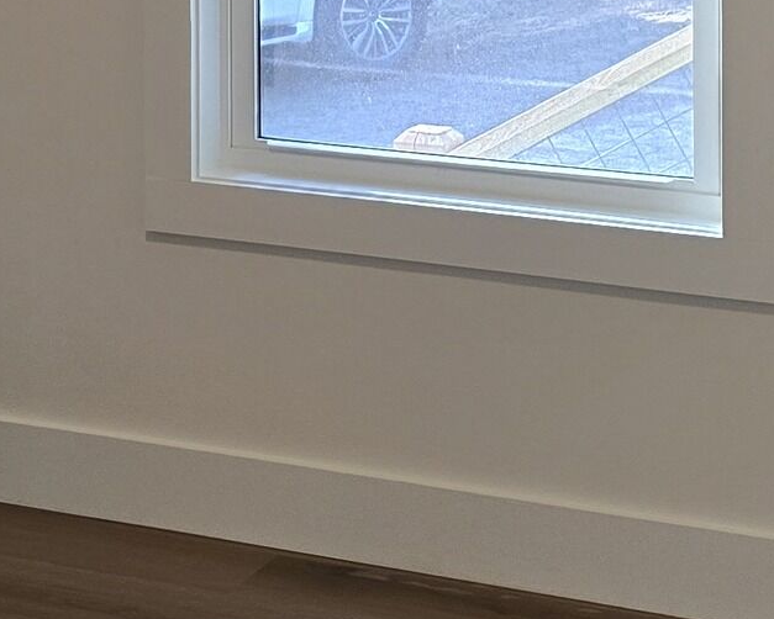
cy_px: -216
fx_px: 2521
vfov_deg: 13.4
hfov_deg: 17.4
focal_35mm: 110
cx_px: 244
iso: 125
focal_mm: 6.3
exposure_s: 1/120
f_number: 1.7
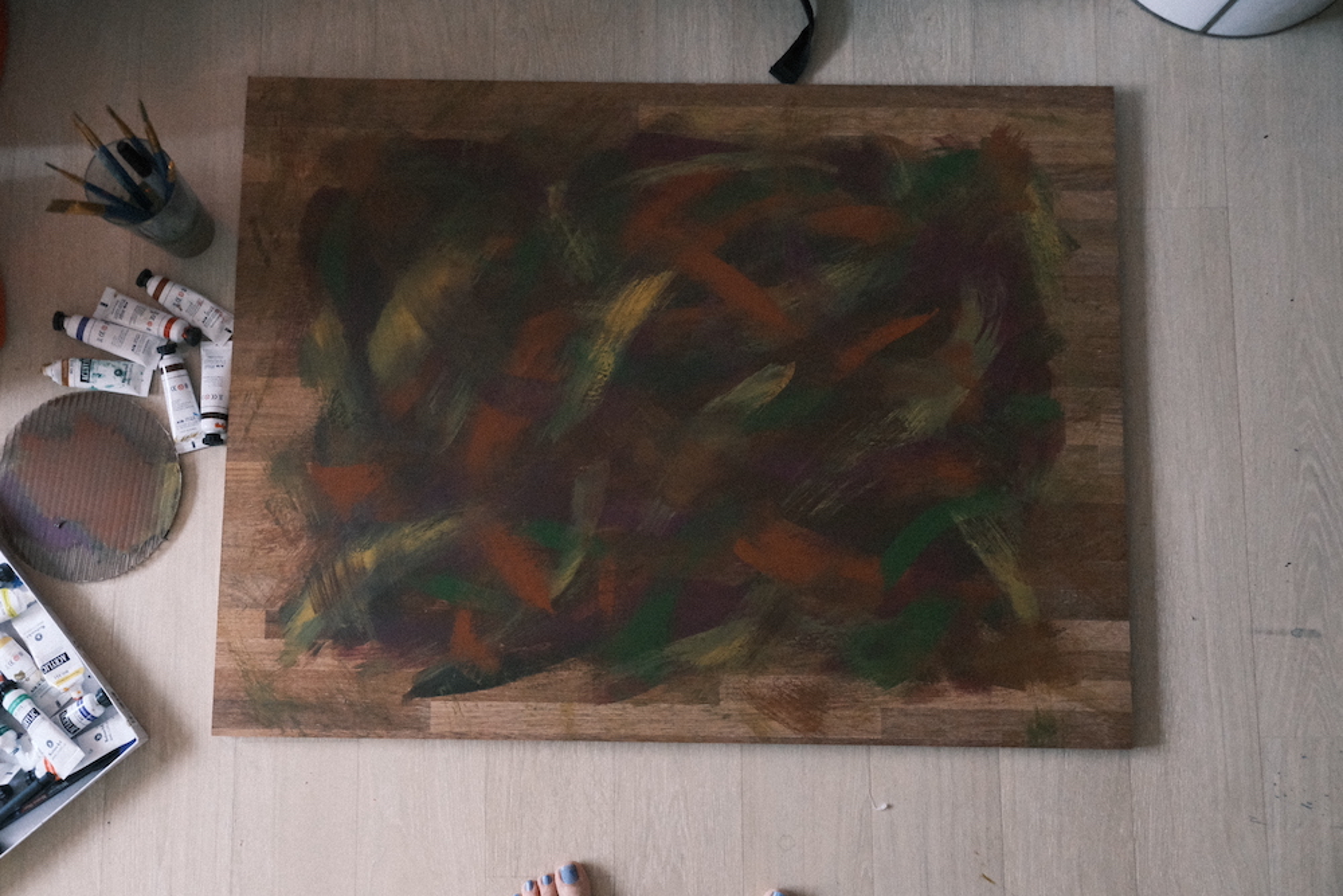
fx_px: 1194
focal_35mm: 32
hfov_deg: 58.7
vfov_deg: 41.1
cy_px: 448
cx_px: 672
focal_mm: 21.4
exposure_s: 1/160
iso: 8000
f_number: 3.2
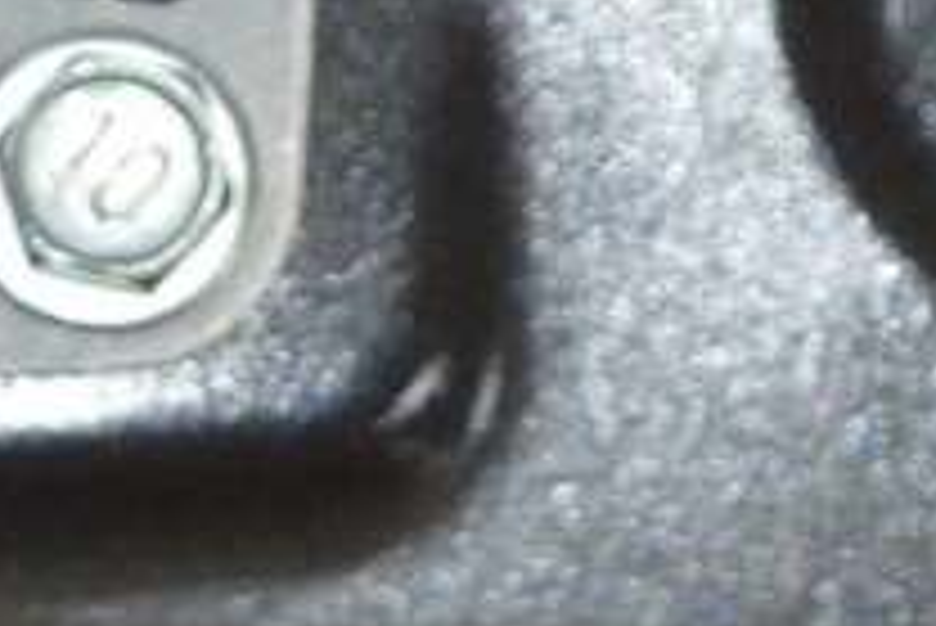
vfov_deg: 3.9
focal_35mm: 354
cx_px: -990
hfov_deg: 5.7
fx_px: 9210
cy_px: 191
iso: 2000
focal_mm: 48
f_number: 5.3
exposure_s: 1/60
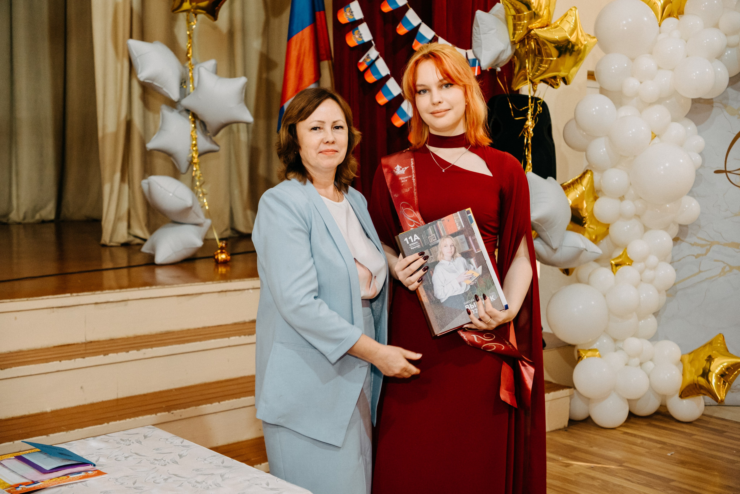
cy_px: 247
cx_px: 370
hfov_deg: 44.5
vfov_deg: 30.5
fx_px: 904
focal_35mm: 44
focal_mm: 29
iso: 1250
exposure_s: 1/160
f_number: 2.8
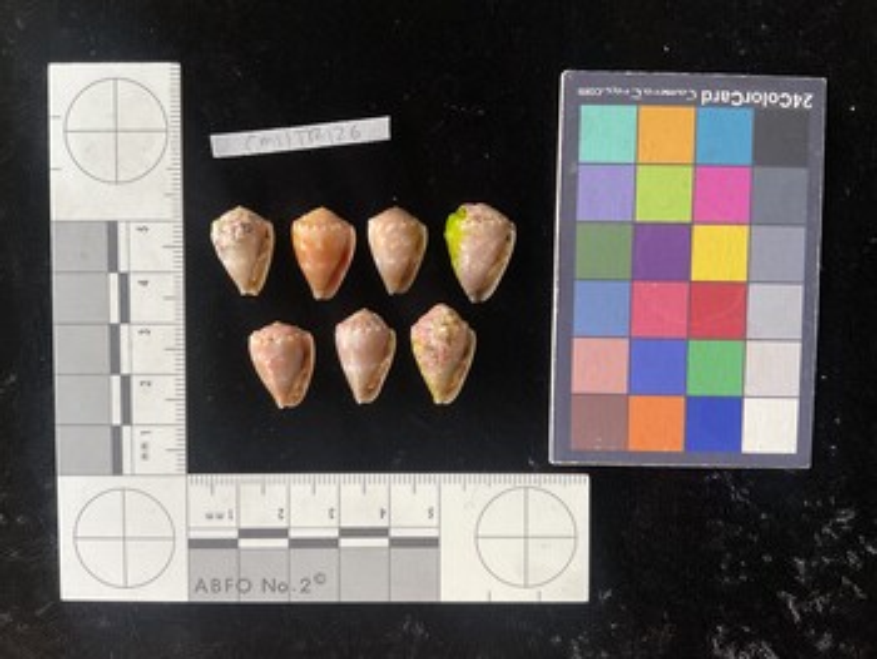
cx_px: 438
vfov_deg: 48.3
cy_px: 330
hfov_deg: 61.6
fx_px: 735
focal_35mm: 29
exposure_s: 1/60
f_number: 1.8
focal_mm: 3
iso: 125
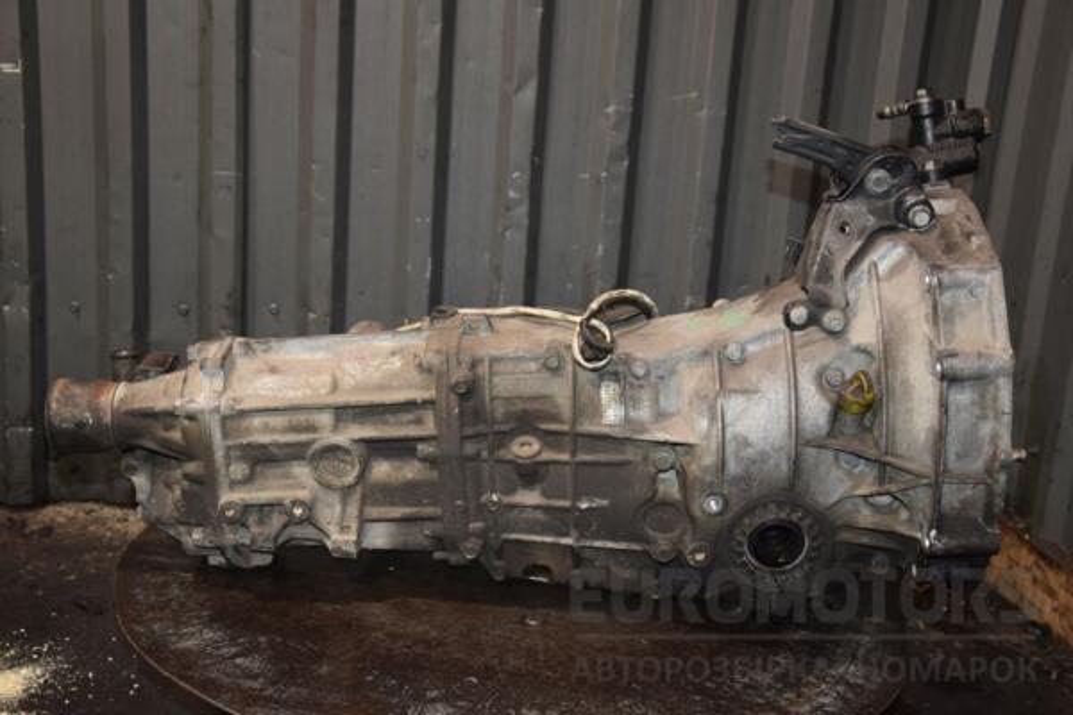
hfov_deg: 41.1
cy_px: 358
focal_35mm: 48
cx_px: 536
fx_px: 1431
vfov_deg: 28.1
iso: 800
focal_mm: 32
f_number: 5
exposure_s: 1/60
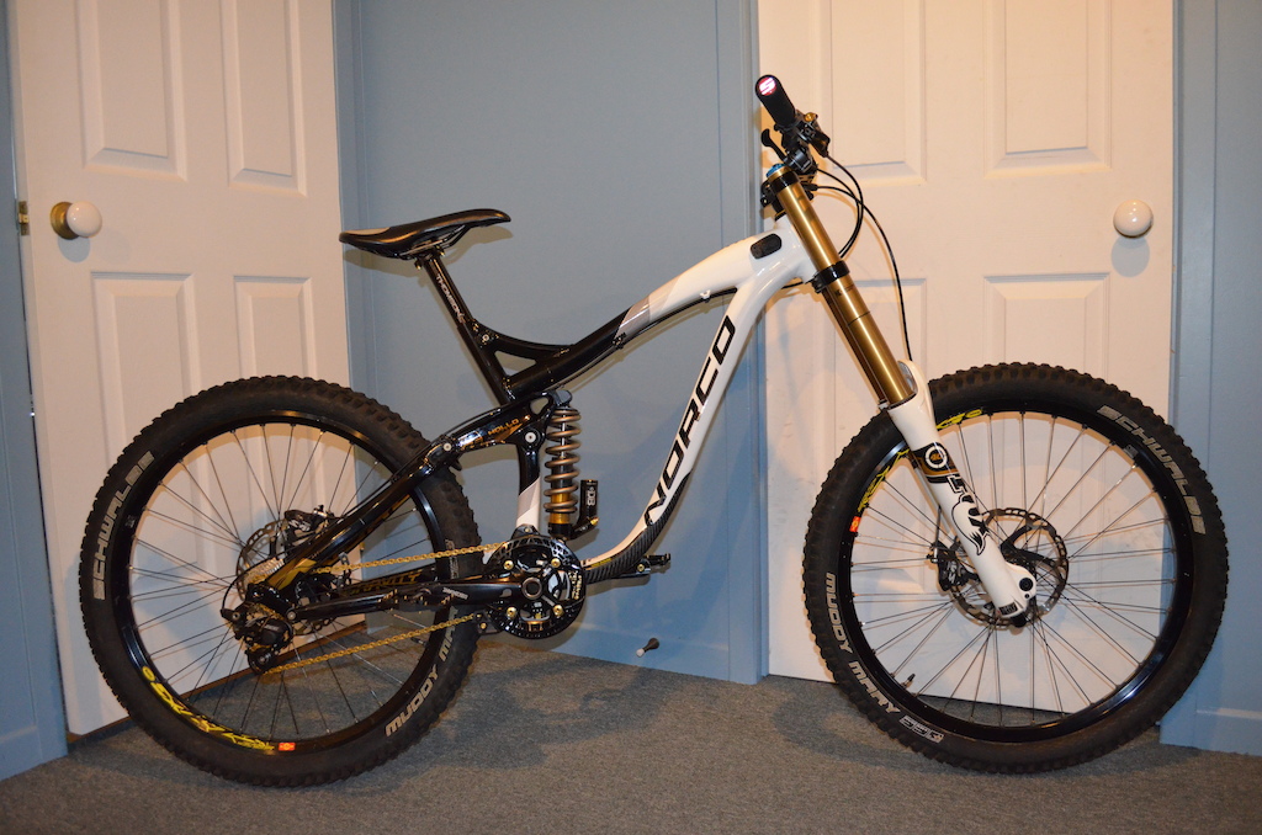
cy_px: 418
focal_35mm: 27
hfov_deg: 67.5
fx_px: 944
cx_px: 631
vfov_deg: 47.7
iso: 3200
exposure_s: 1/60
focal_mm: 18
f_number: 3.5
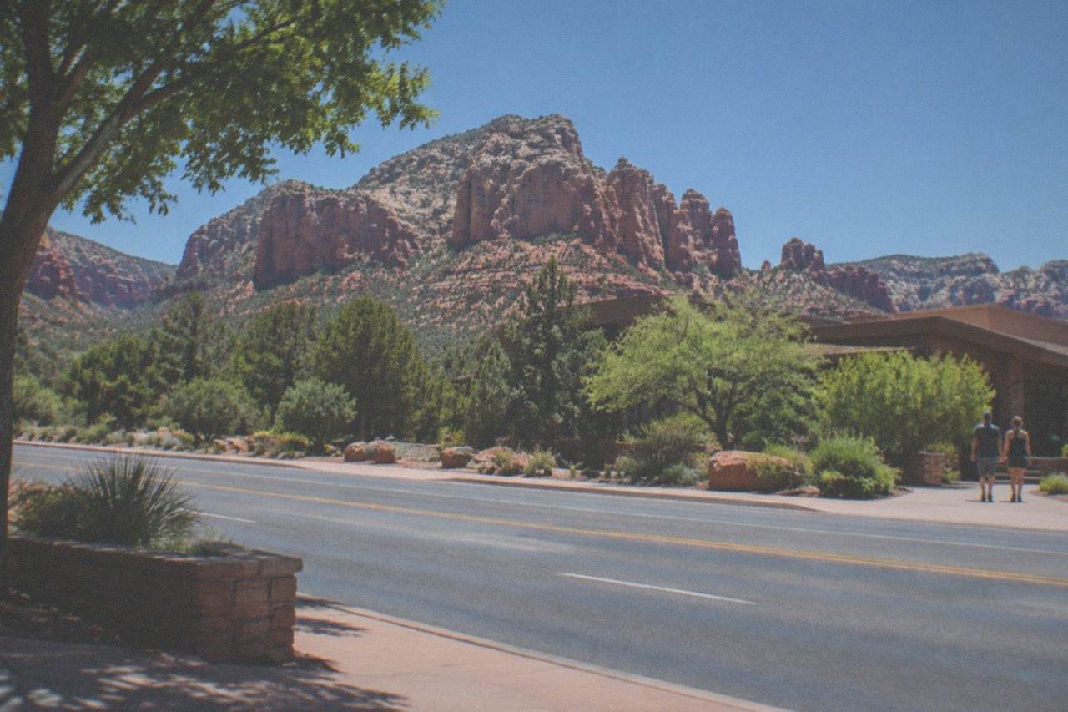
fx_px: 1038
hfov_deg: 54.4
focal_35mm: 35
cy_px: 356
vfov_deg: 37.8
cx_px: 534
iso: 200
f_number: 5.6
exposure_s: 1/500
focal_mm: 35
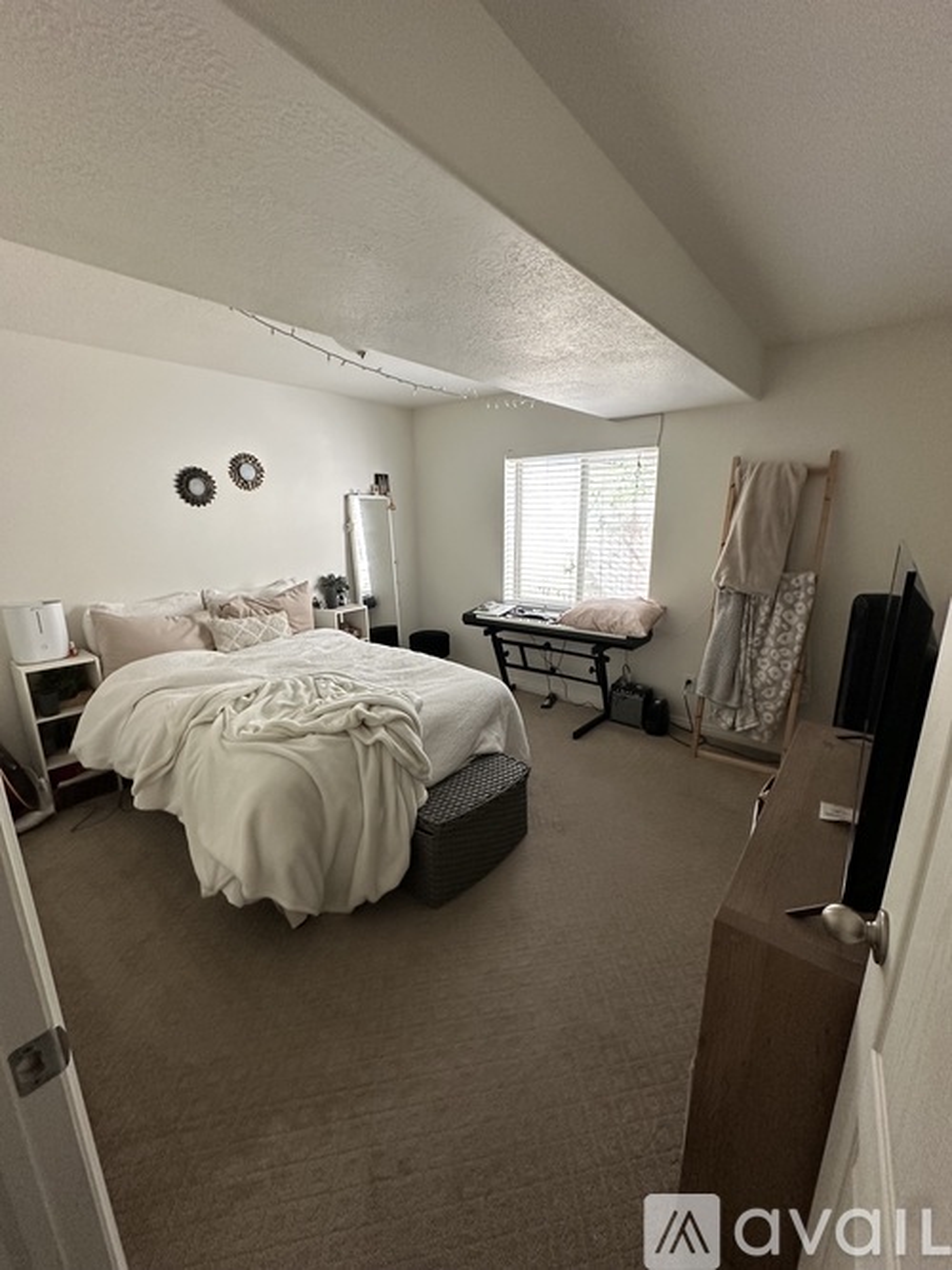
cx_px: 476
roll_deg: -0.5
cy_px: 635
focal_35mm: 14
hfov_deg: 85.7
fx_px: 514
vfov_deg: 102.1
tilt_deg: -13.0
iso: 320
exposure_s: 1/99
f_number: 2.2
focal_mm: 2.22
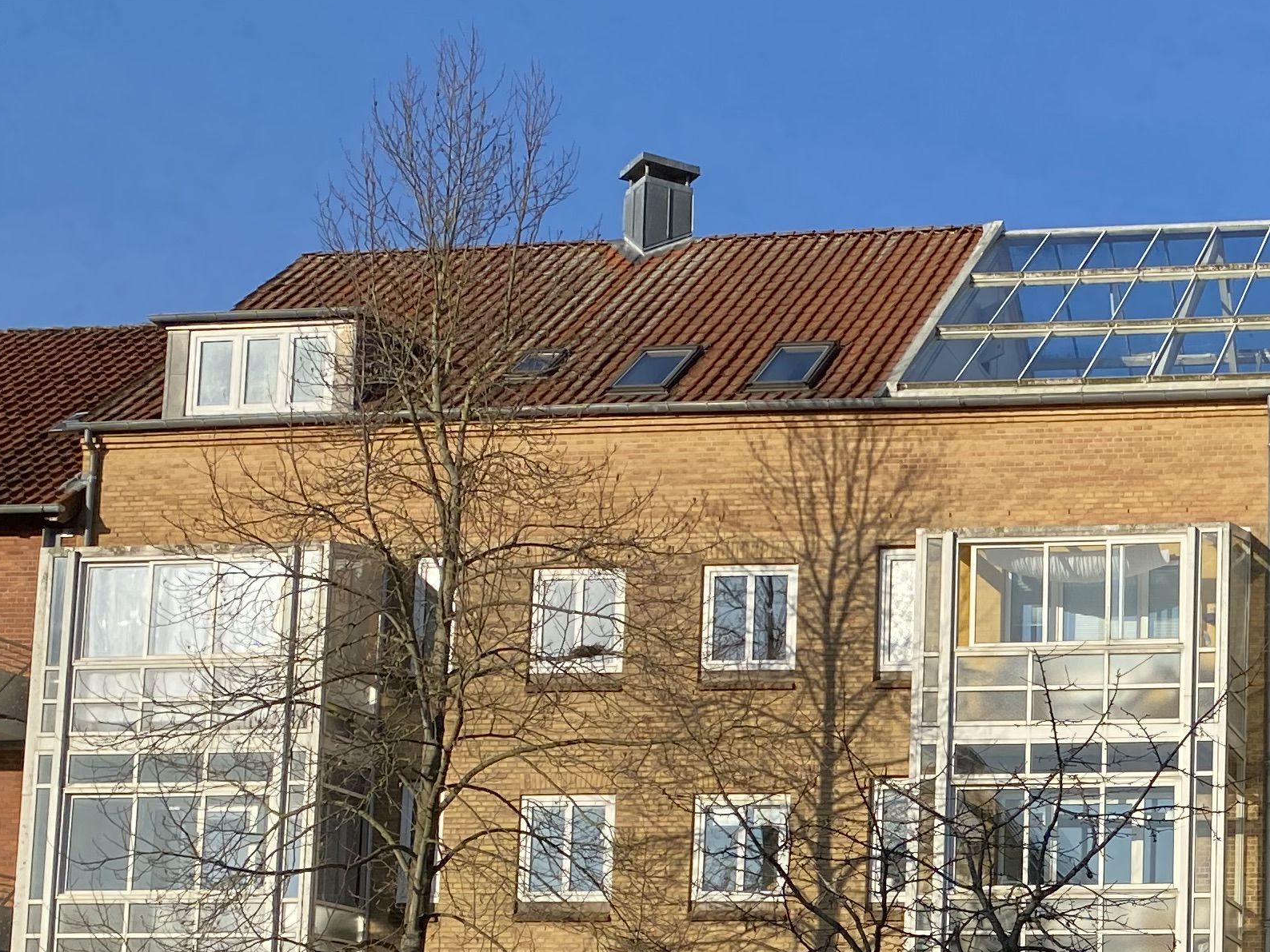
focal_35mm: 66
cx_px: 1262
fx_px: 2421
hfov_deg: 27.7
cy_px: 890
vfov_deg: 21.7
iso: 32
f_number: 1.8
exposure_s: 1/2967
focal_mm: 4.25
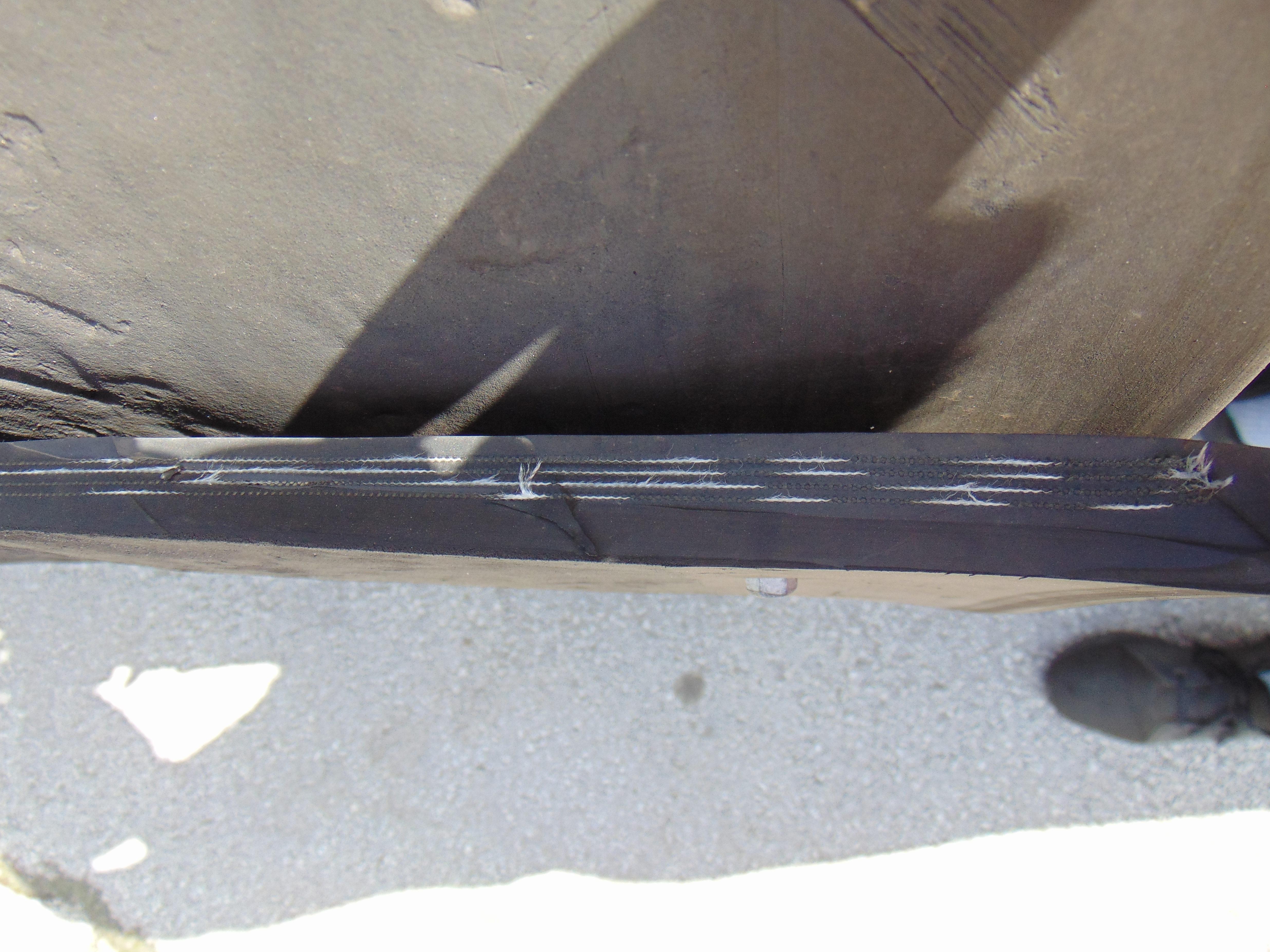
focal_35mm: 26
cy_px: 458
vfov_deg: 53.0
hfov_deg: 67.3
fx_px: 954
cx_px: 612
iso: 80
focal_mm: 4.5
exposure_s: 1/400
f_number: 3
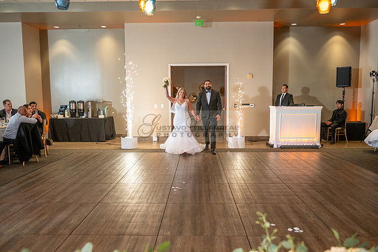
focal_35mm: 29
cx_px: 189
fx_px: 305
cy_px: 126
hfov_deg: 63.6
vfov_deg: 45.0
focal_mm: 29
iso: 800
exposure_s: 1/200
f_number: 3.5
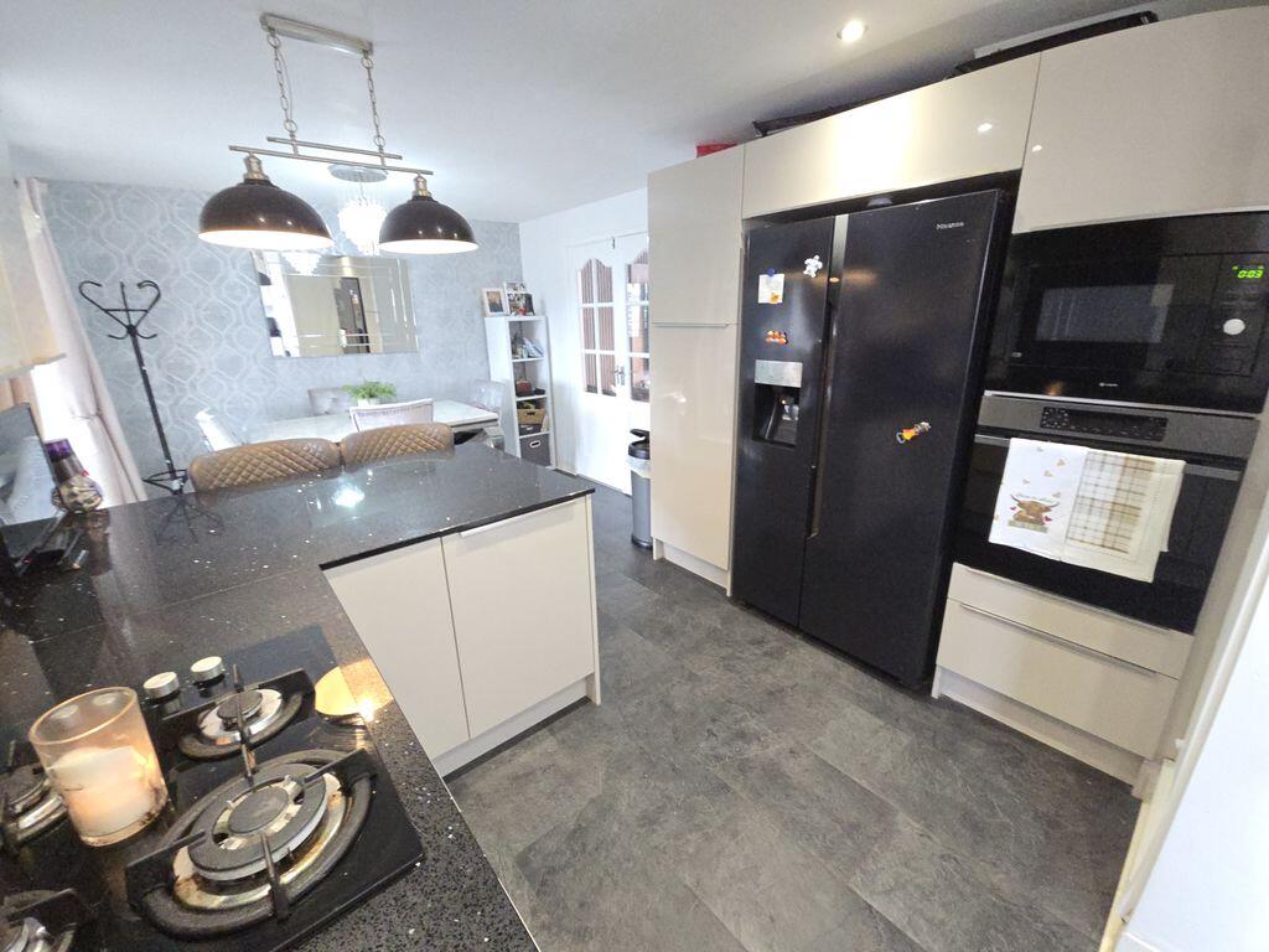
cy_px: 476
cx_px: 634
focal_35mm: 13
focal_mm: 2.2
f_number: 2.2
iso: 500
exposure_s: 1/50
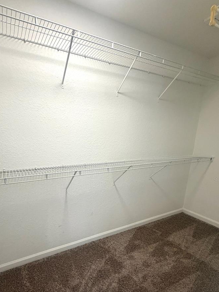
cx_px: 88
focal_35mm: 19
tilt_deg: -16.1
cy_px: 179
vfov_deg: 83.3
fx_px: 160
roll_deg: -0.2
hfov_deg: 68.0
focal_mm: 2.22
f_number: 2.2
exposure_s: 1/120
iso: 250
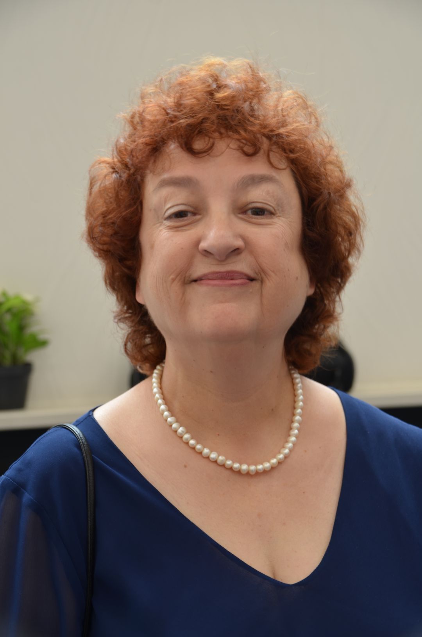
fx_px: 1590
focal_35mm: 90
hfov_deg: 15.1
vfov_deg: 22.7
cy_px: 318
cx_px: 211
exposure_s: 1/13
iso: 100
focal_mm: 60
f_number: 5
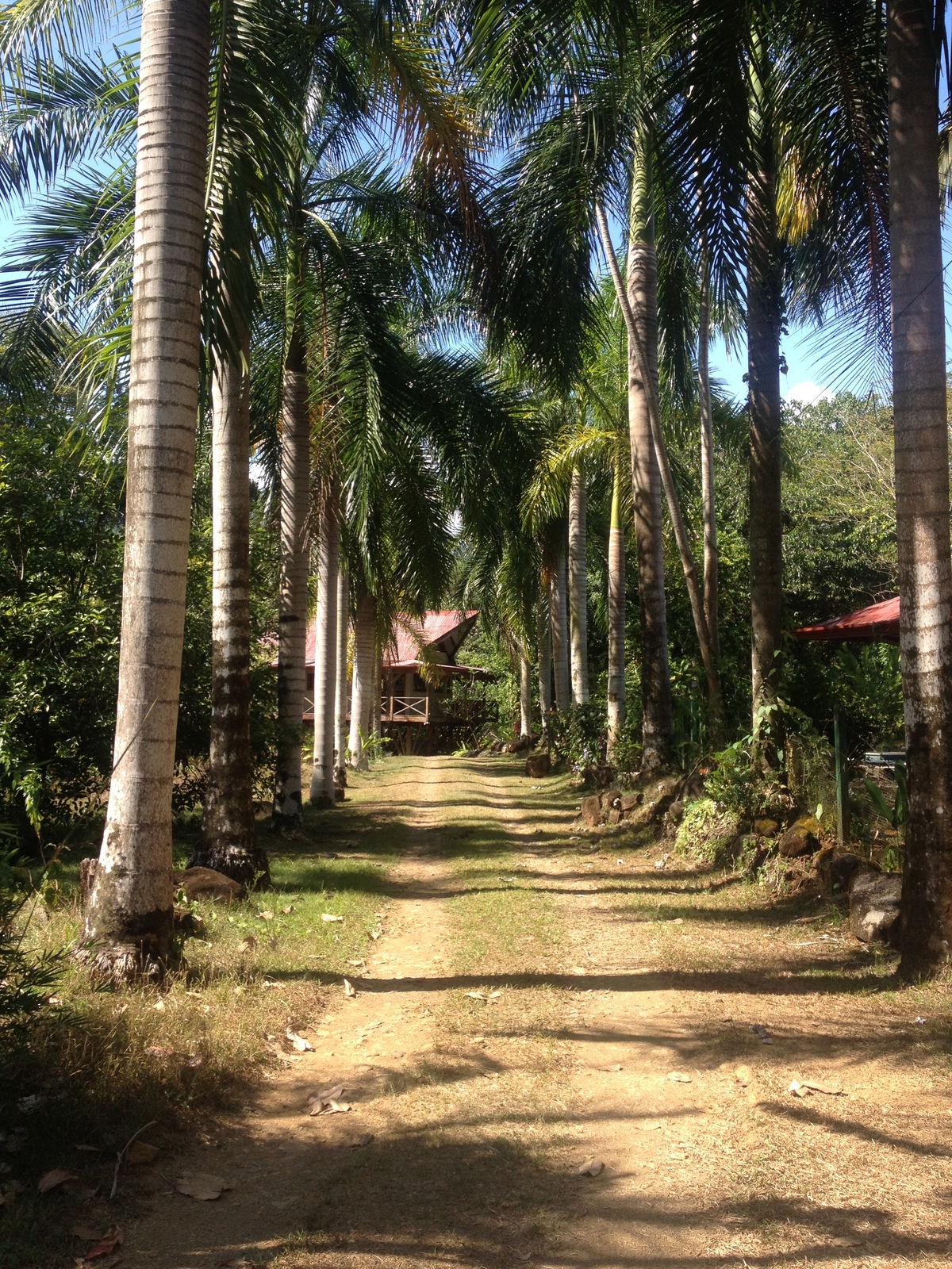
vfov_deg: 52.6
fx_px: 1283
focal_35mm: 35
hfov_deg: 40.7
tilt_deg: +3.1
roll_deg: +0.3
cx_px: 476
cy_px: 634
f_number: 2.4
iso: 50
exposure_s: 1/620
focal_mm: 4.28
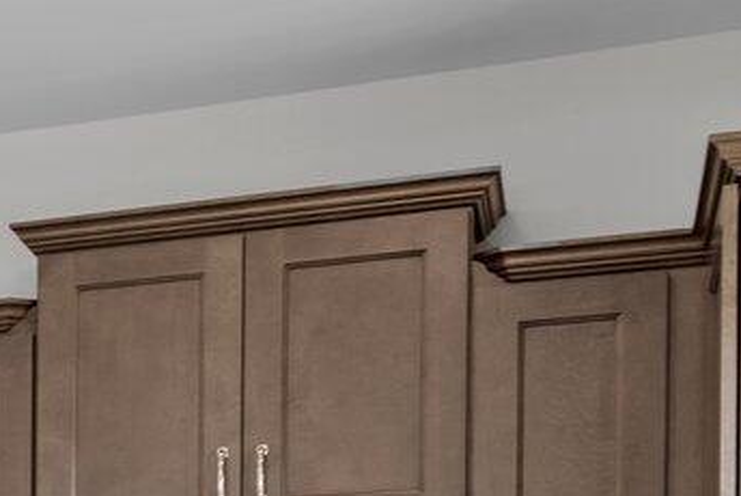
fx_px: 2328
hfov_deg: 14.7
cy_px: 850
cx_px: -765
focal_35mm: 113
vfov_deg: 11.4
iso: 400
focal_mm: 19
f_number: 8
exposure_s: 1/2.5
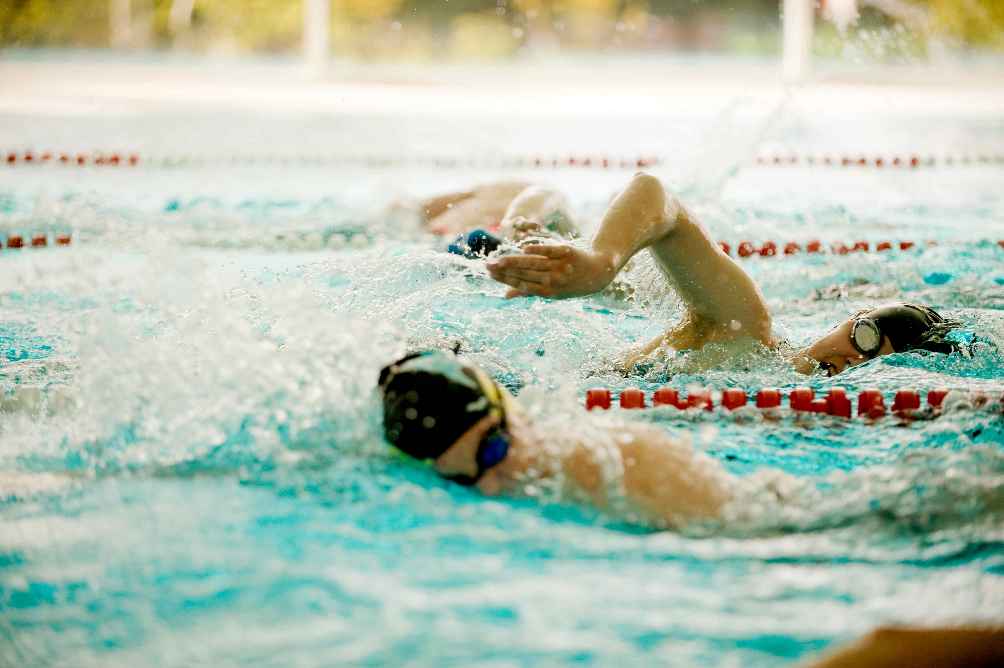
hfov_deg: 15.2
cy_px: 334
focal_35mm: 135
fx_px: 3763
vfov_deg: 10.1
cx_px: 502
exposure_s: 1/2500
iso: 800
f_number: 3.2
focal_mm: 135
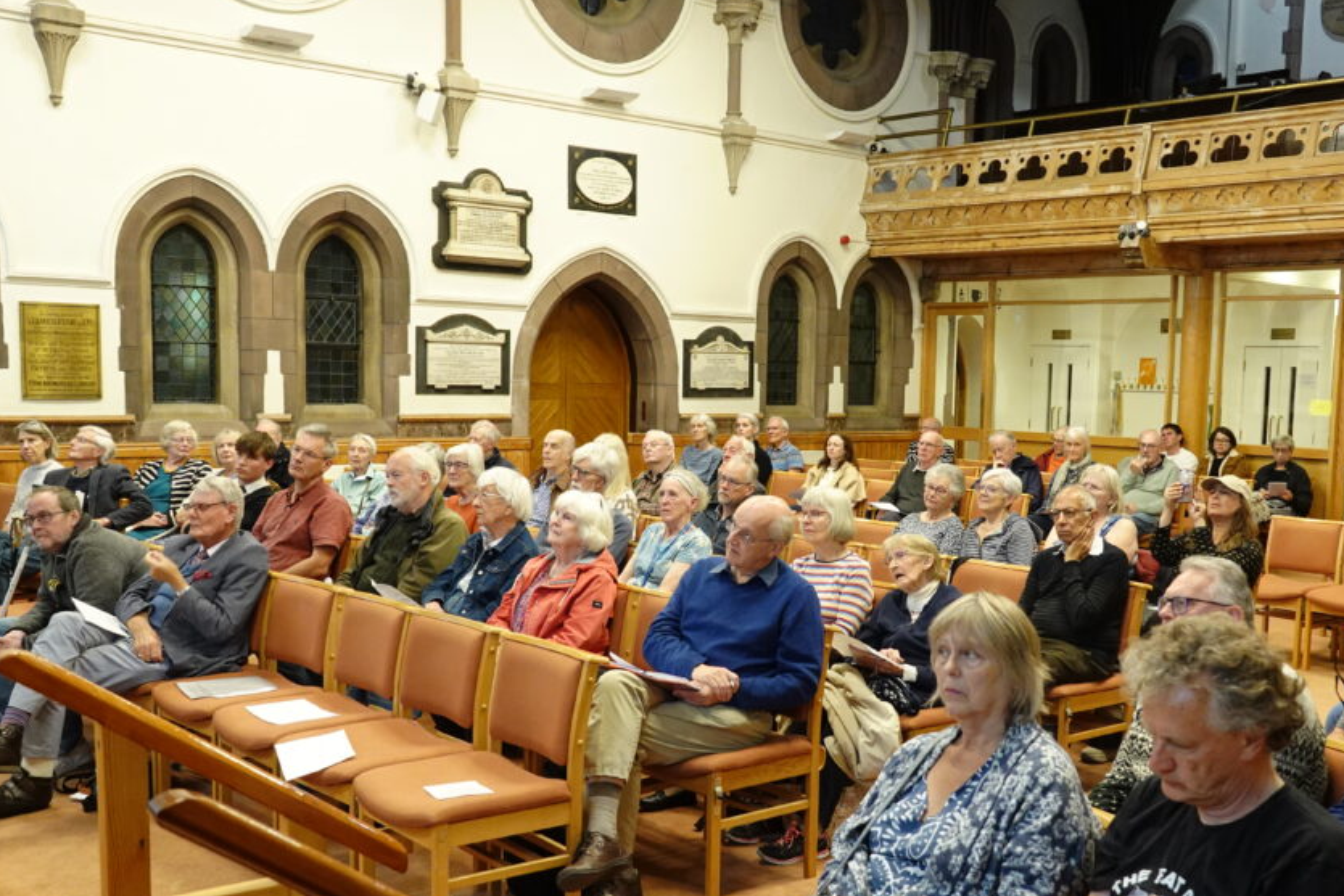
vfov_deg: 35.0
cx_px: 757
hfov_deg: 50.6
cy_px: 517
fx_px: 1419
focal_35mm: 38
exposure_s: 1/40
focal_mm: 11.51
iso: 1000
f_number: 2.8
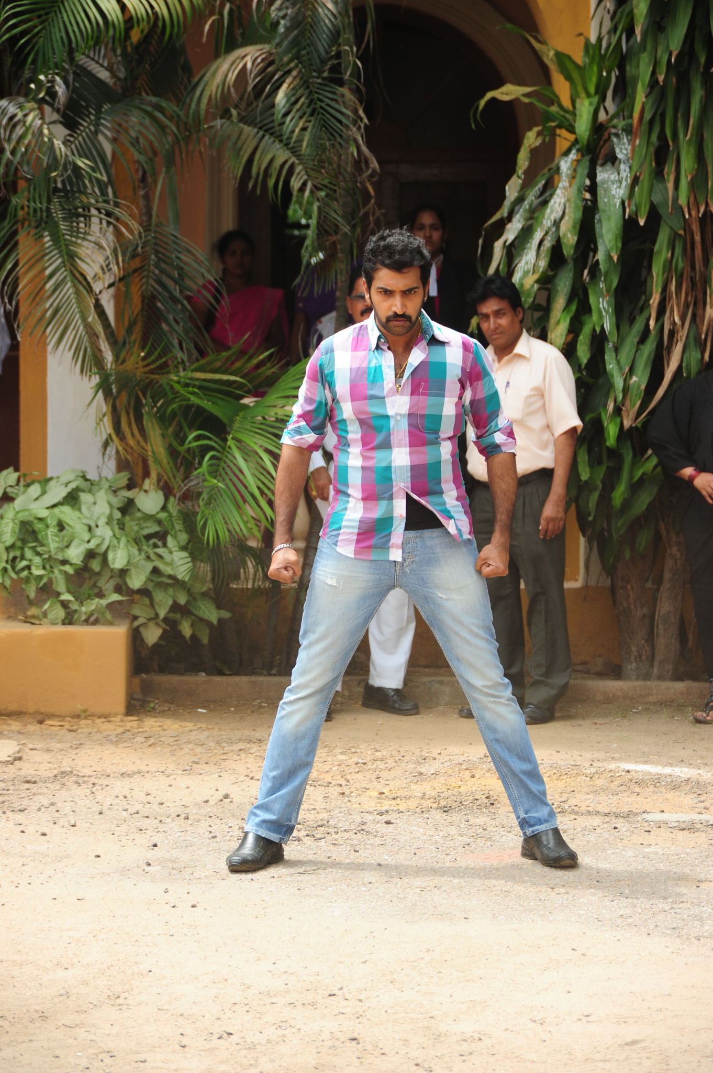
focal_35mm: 120
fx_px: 3571
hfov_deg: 11.4
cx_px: 356
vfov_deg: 17.1
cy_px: 536
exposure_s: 1/400
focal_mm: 120
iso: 500
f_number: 6.3
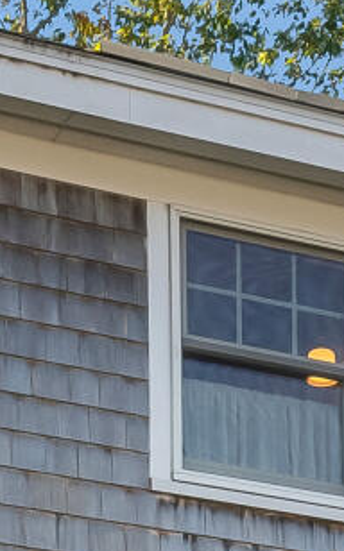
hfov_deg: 8.2
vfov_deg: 12.3
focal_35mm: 159
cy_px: 922
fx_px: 2389
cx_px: 249
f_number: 8
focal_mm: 16
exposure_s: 1/200
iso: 800
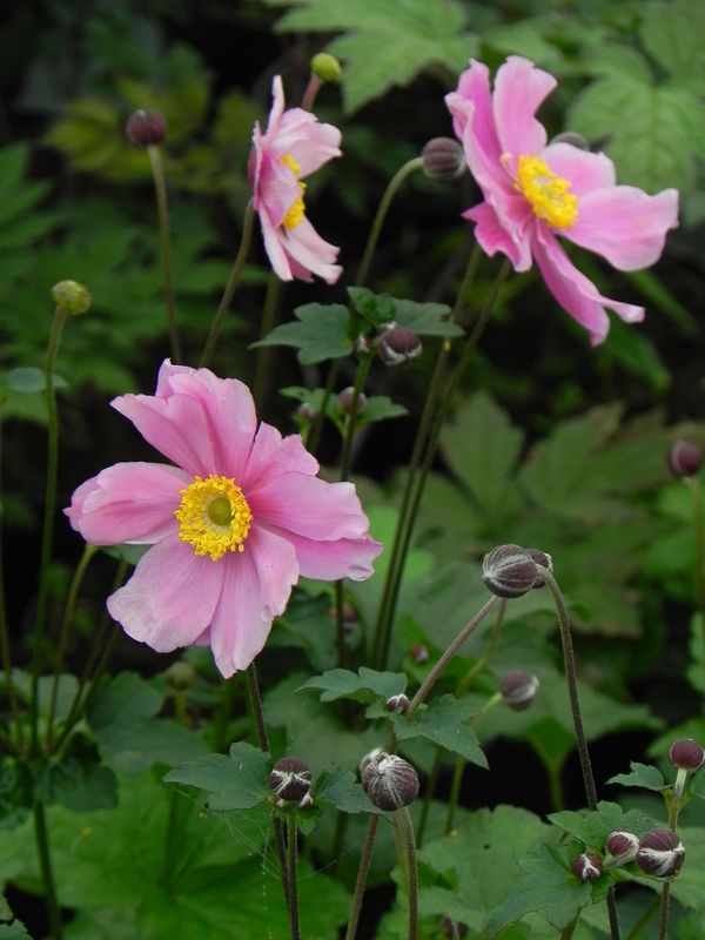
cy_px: 470
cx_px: 352
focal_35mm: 247
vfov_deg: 8.0
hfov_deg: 6.0
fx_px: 6707
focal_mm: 44
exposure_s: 1/80
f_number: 5
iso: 160
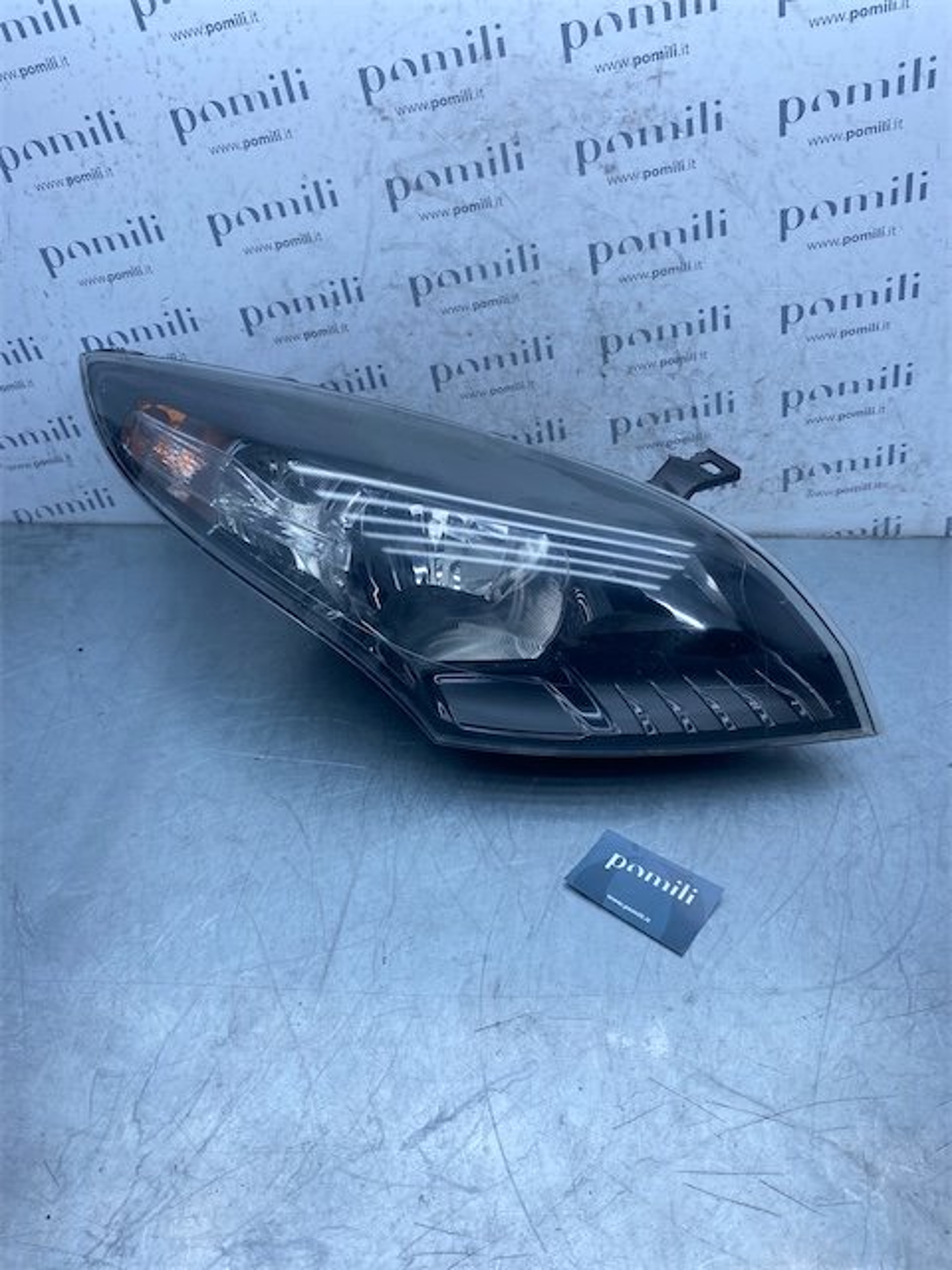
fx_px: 953
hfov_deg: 53.1
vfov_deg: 67.3
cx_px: 476
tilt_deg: -39.5
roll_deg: +0.9
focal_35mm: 26
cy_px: 635
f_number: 1.8
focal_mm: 4.25
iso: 32
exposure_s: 1/957
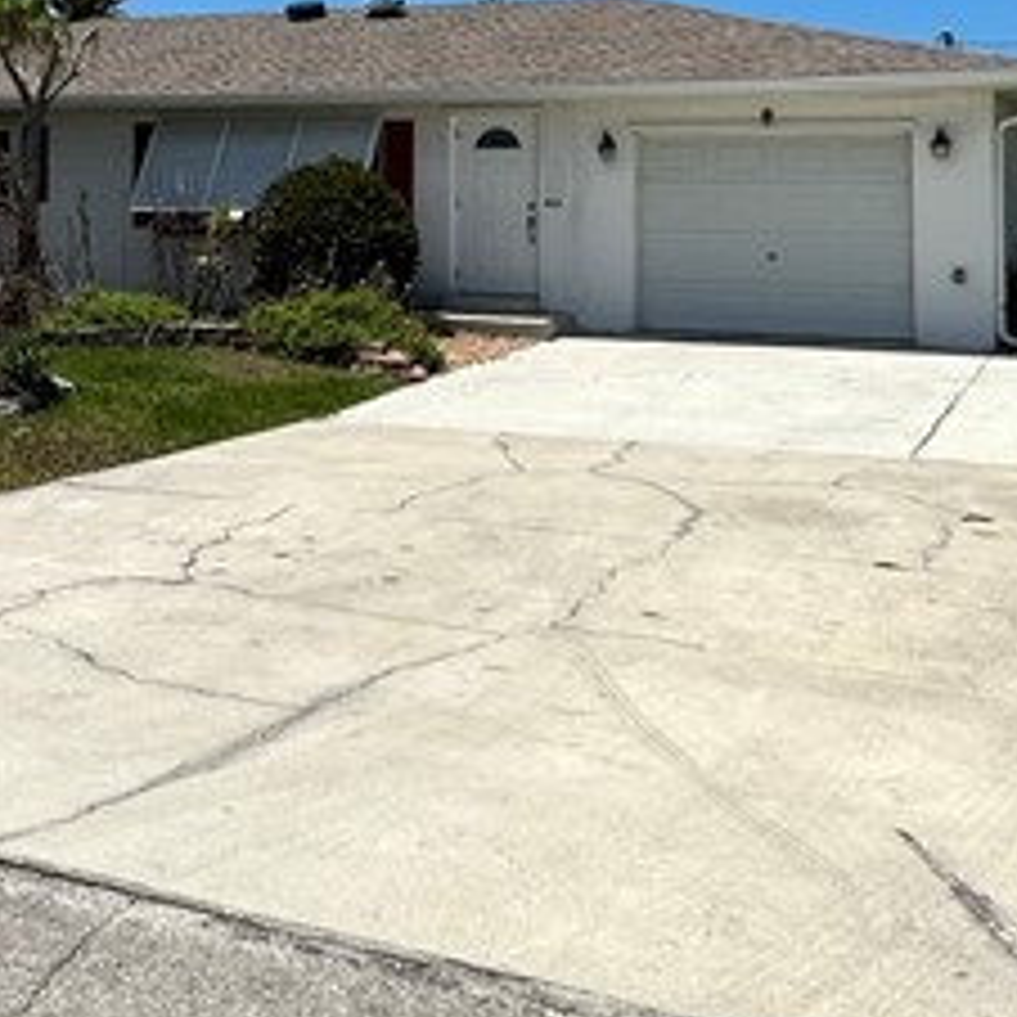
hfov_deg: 28.9
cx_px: 32
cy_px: 112
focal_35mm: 56
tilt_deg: +3.5
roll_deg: -1.0
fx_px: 1861
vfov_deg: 29.4
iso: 50
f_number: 2.2
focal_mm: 2.22
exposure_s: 1/4464
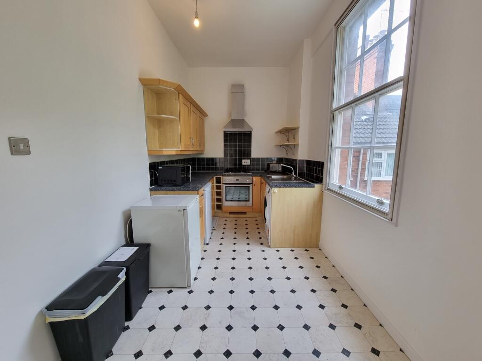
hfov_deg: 106.2
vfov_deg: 89.9
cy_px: 180
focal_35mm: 13
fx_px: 181
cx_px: 241
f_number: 2.2
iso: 50
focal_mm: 2.2
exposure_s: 1/50
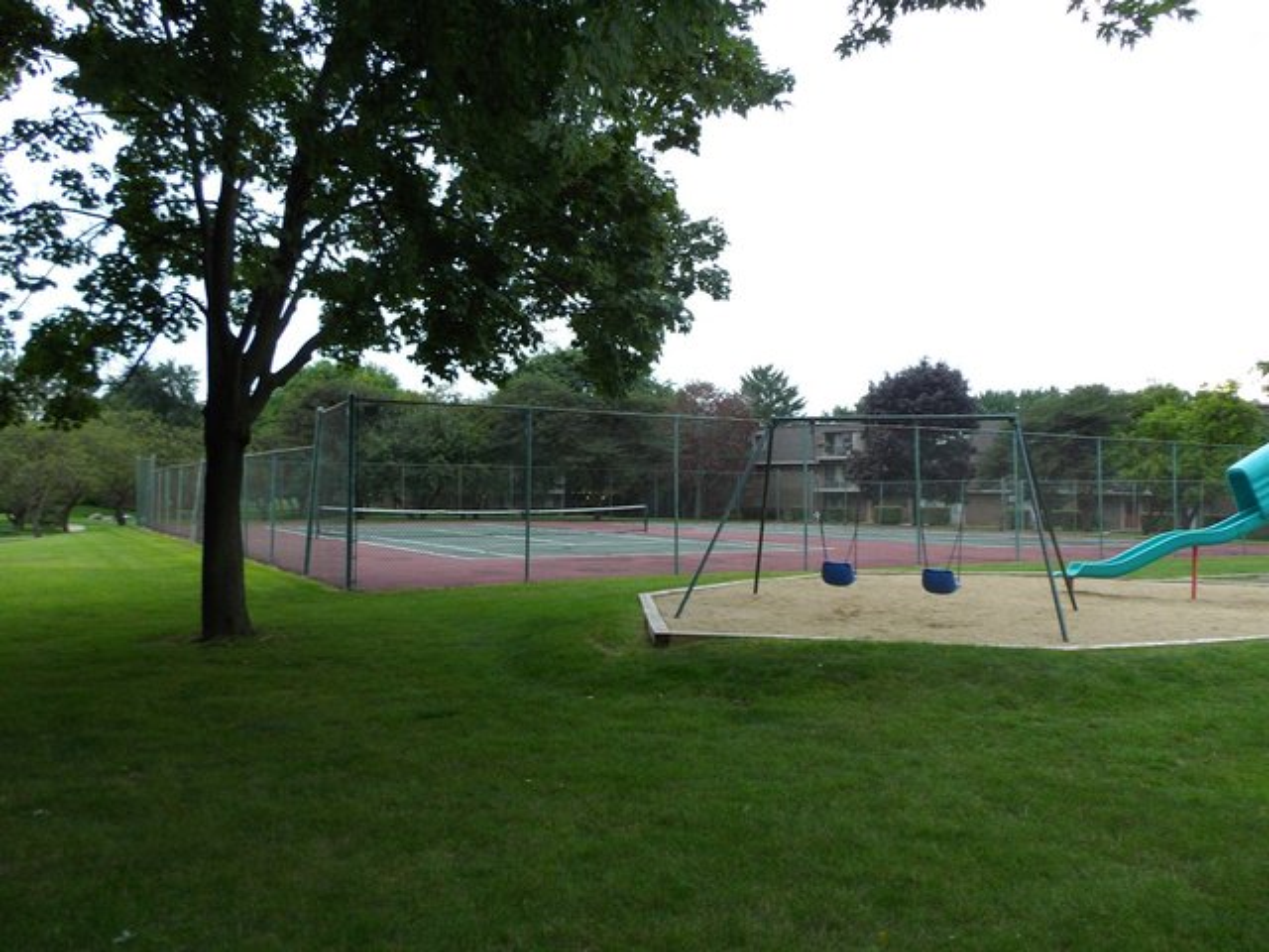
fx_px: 1026
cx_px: 634
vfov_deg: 49.7
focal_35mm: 28
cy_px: 476
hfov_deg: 63.4
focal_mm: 5
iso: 115
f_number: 3.1
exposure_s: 1/200
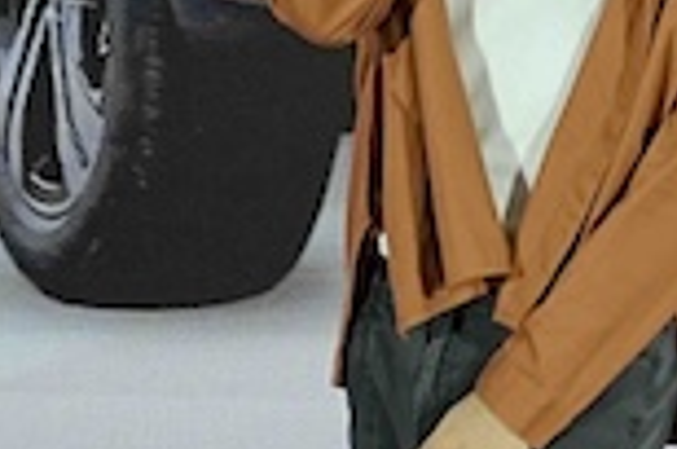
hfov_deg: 3.6
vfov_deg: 2.4
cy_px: -48
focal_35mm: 572
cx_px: 1451
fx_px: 10731
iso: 640
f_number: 3.2
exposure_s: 1/400
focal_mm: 81.4
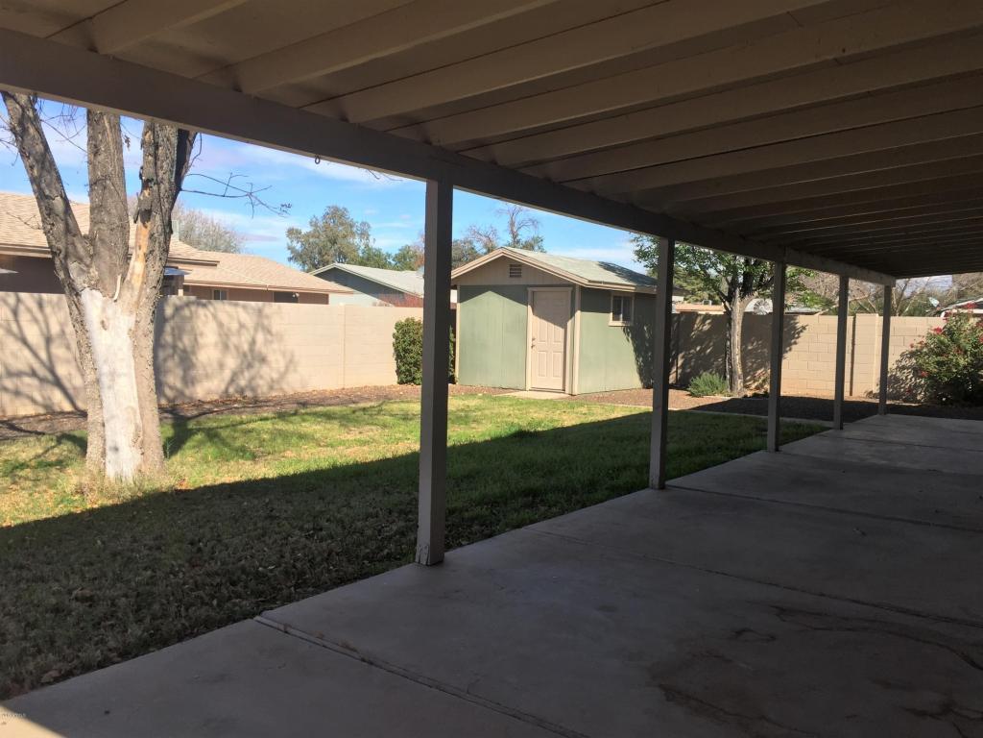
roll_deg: -0.6
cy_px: 369
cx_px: 492
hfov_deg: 61.7
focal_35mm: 29
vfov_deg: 48.2
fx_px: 824
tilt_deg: -2.2
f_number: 2.2
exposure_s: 1/1980
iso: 32
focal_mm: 4.15
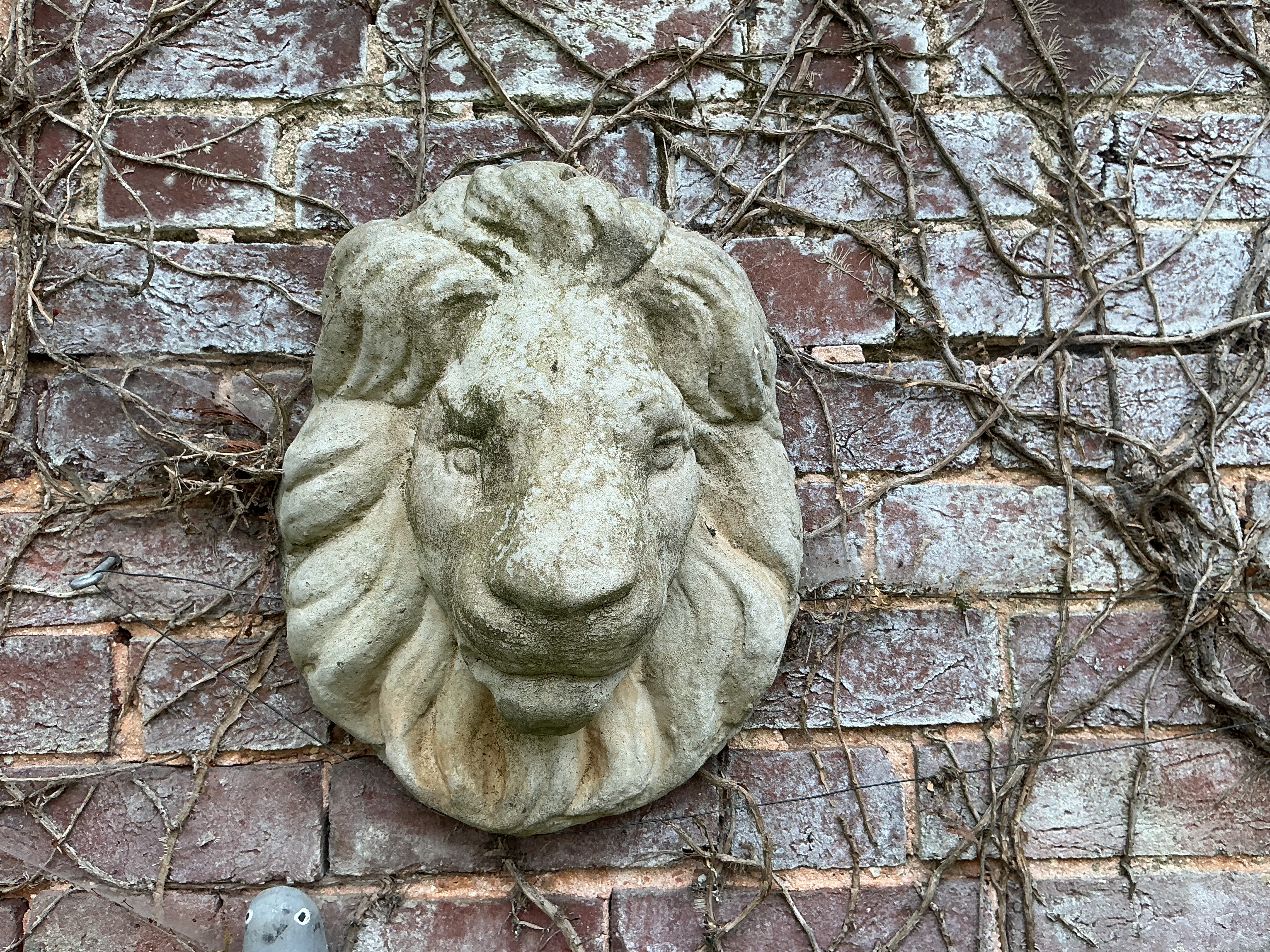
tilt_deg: +7.3
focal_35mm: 29
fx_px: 1064
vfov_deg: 48.2
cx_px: 635
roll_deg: -1.4
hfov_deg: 61.7
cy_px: 476
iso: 16
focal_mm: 3
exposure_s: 1/127
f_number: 1.8
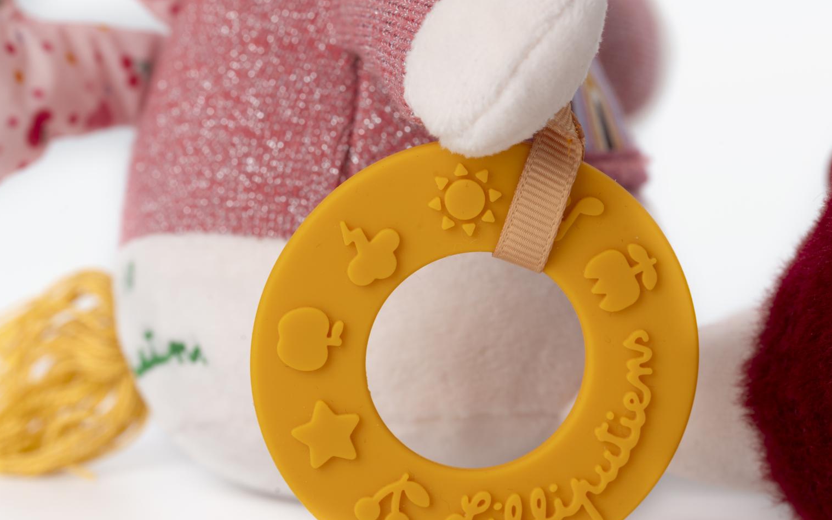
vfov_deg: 10.3
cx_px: 464
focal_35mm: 127
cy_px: 284
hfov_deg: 16.4
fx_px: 2879
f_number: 13
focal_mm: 105
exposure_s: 1/100
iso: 100
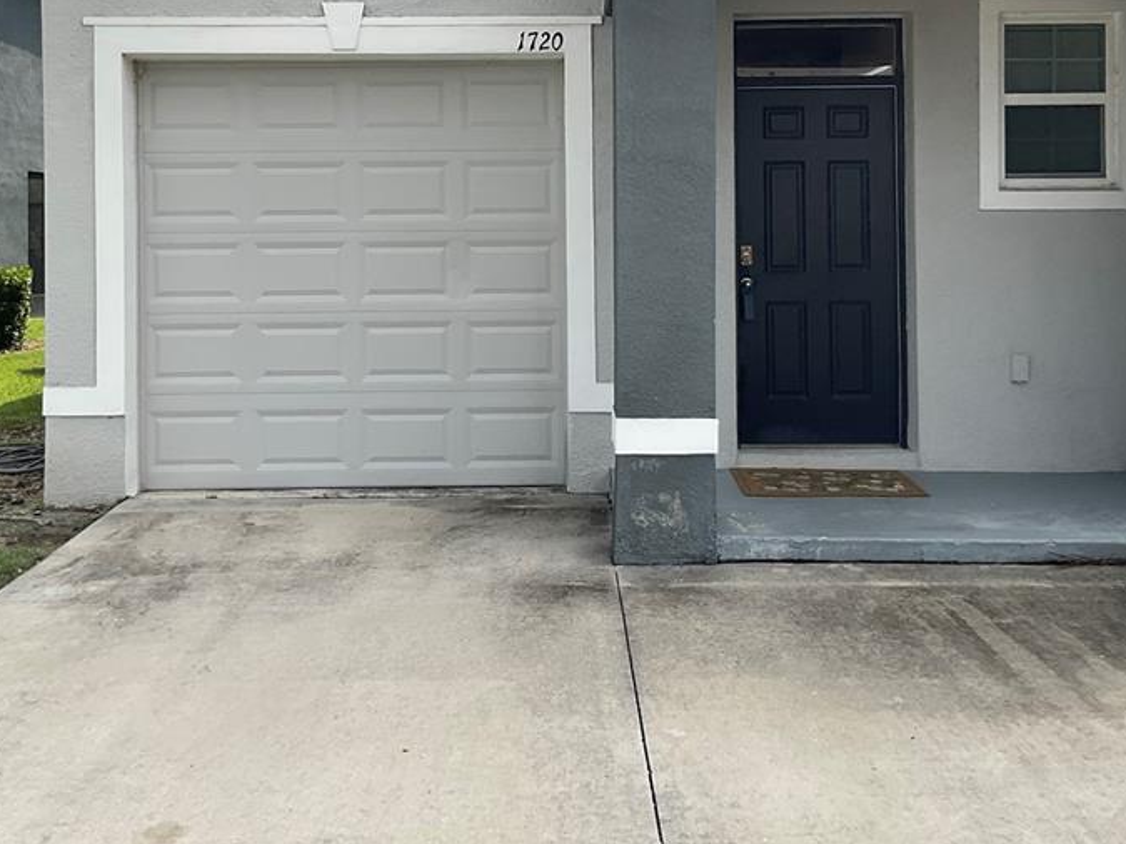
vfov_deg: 32.5
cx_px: 550
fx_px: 1431
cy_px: 259
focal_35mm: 44
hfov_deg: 43.0
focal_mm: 3
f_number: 1.8
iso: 16
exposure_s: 1/1534
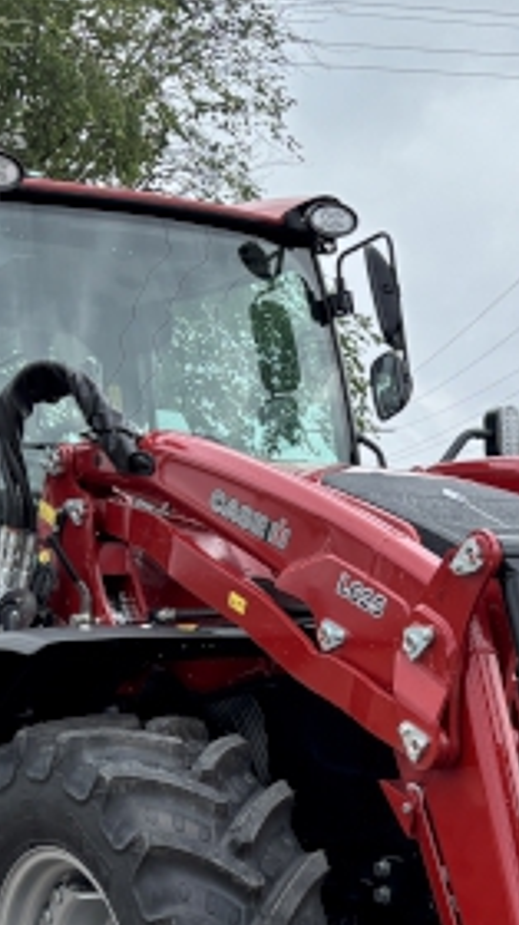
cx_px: 562
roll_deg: -0.4
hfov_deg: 14.6
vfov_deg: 25.3
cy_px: 859
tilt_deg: -5.3
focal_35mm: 81
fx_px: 1986
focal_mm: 5.96
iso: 50
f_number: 1.6
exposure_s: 1/1522
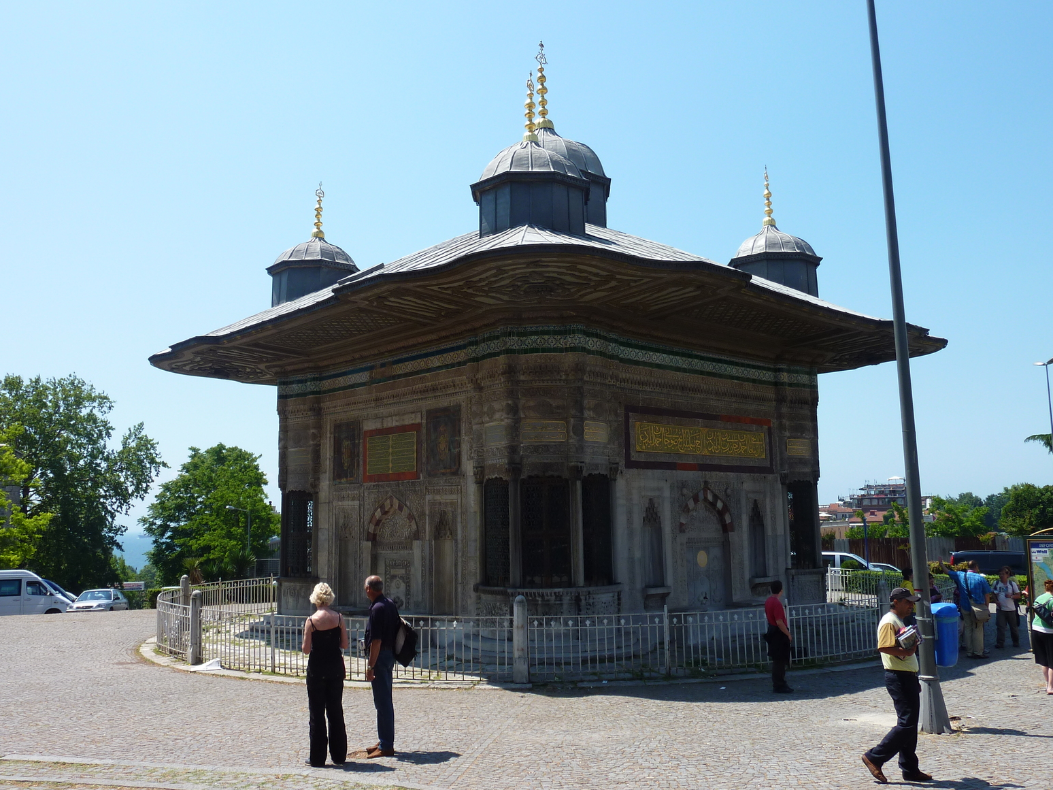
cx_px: 534
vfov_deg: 45.4
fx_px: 943
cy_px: 394
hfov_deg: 58.3
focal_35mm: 31
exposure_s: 1/500
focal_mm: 5
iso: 80
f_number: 4.5
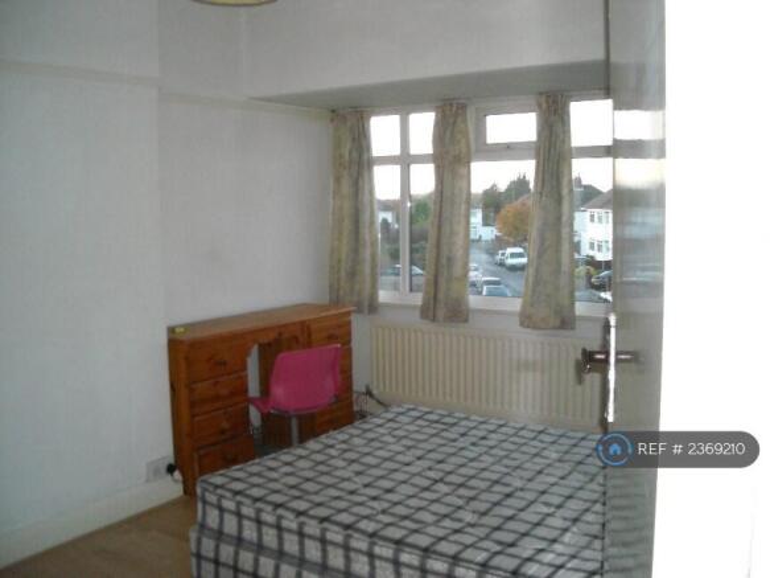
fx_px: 778
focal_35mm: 35
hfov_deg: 52.6
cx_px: 385
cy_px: 289
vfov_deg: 40.7
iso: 400
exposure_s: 1/60
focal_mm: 5.7
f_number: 2.8
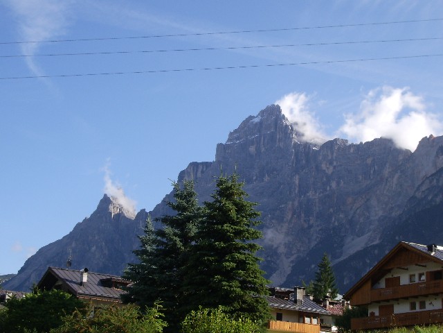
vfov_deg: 23.7
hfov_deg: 31.2
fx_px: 793
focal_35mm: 62
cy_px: 166
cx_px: 222
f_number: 5.6
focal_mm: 10.2
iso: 80
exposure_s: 1/250
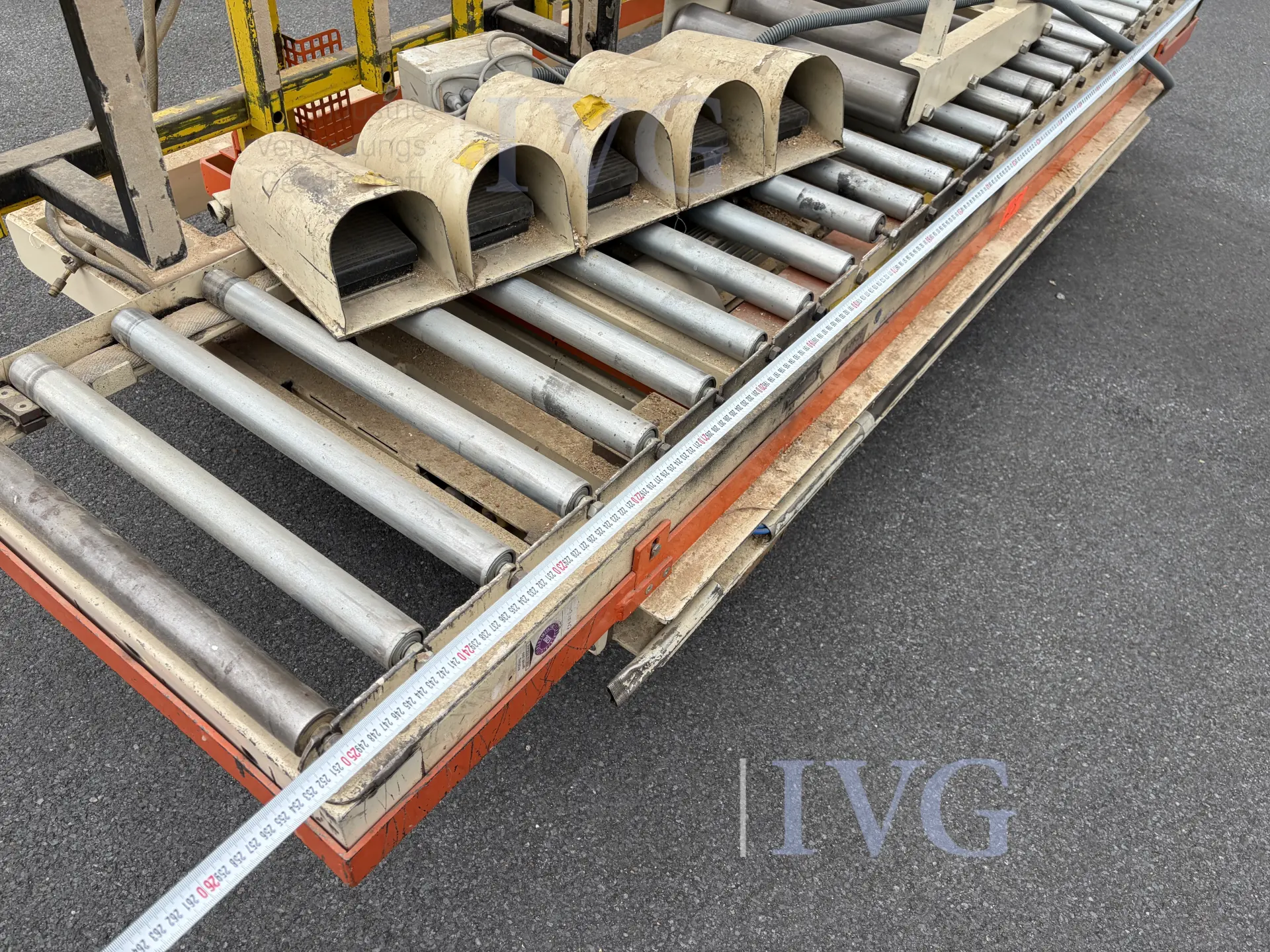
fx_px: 954
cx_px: 635
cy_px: 476
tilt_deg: -44.6
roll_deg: -8.2
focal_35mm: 26
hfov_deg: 67.3
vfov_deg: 53.1
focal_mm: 5.96
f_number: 1.6
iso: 50
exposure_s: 1/607
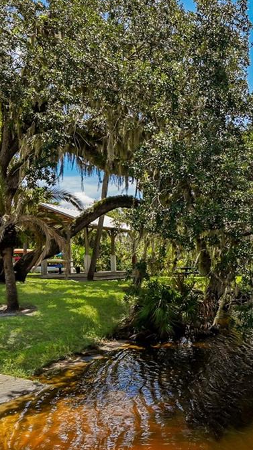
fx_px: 358
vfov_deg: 63.8
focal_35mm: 30
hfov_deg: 35.0
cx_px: 258
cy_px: 266
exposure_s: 1/320
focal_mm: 12
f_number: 5
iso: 80
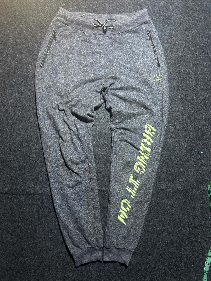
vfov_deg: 67.3
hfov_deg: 53.1
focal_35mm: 26
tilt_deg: -58.6
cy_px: 140
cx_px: 106
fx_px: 211
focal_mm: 5.7
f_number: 1.5
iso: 125
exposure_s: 1/100
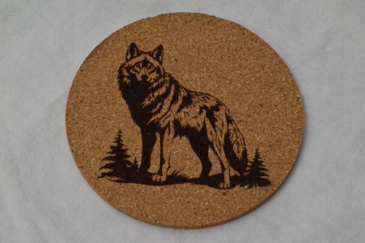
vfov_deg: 16.6
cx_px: 182
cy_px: 122
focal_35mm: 82
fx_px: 836
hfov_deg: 24.6
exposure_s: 1/2
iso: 400
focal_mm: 55
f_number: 20
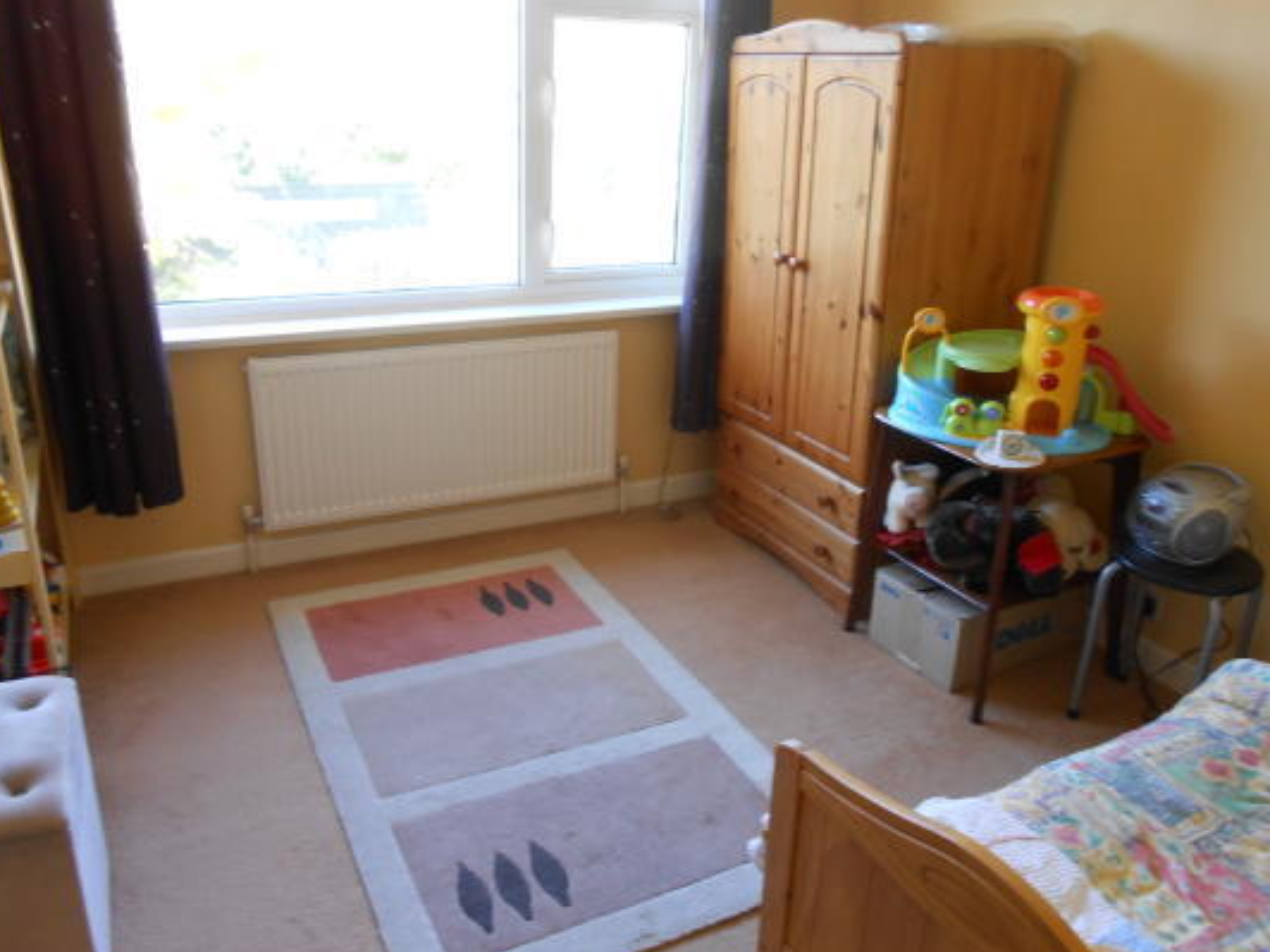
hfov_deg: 65.3
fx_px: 991
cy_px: 465
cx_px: 630
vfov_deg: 51.4
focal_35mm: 27
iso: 160
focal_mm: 4.6
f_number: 3.5
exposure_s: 1/30
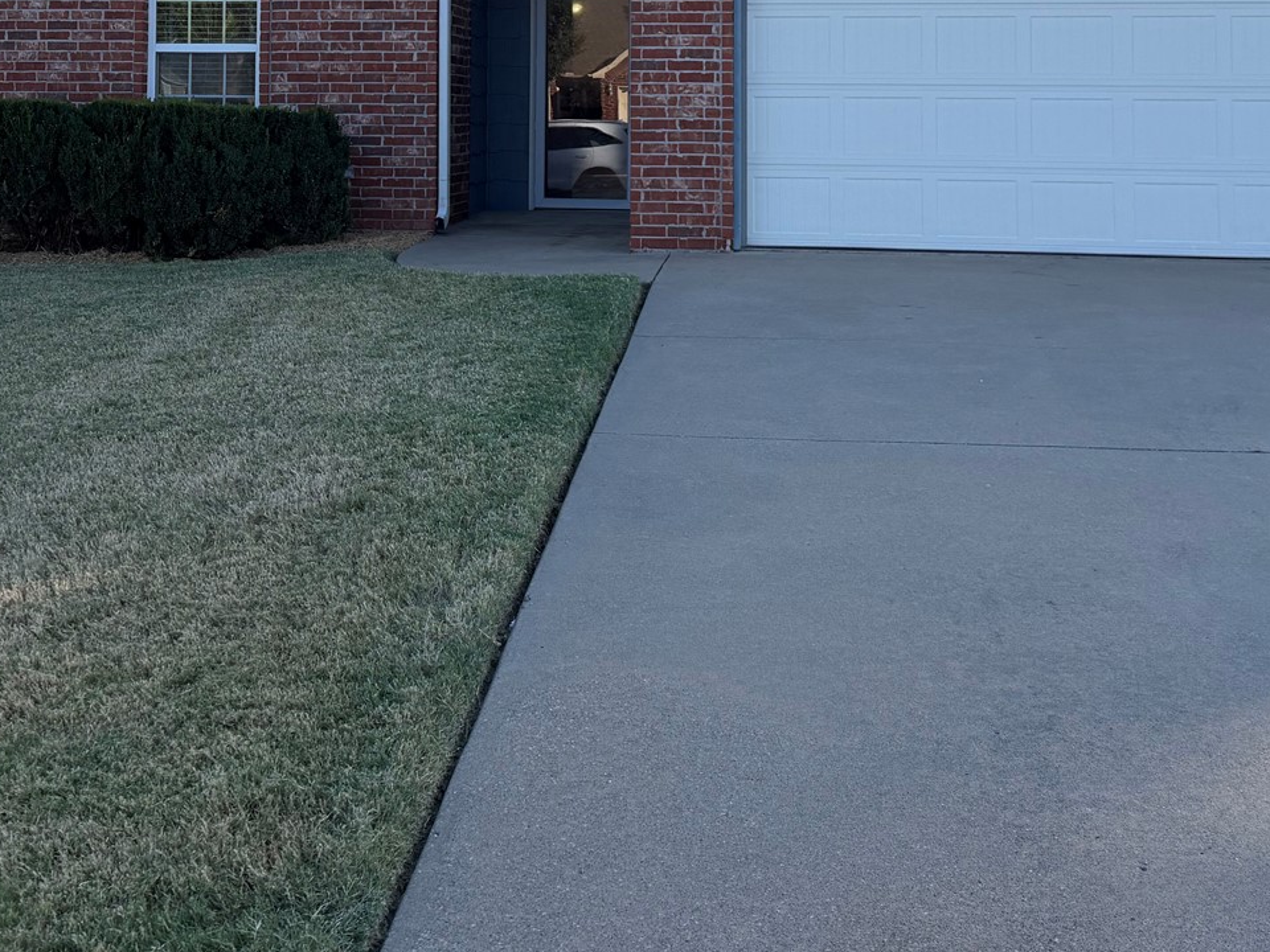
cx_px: 597
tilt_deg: +2.0
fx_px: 1761
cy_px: 30
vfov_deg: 28.6
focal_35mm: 48
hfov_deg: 39.6
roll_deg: -0.2
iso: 100
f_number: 1.78
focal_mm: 6.76
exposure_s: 1/2801
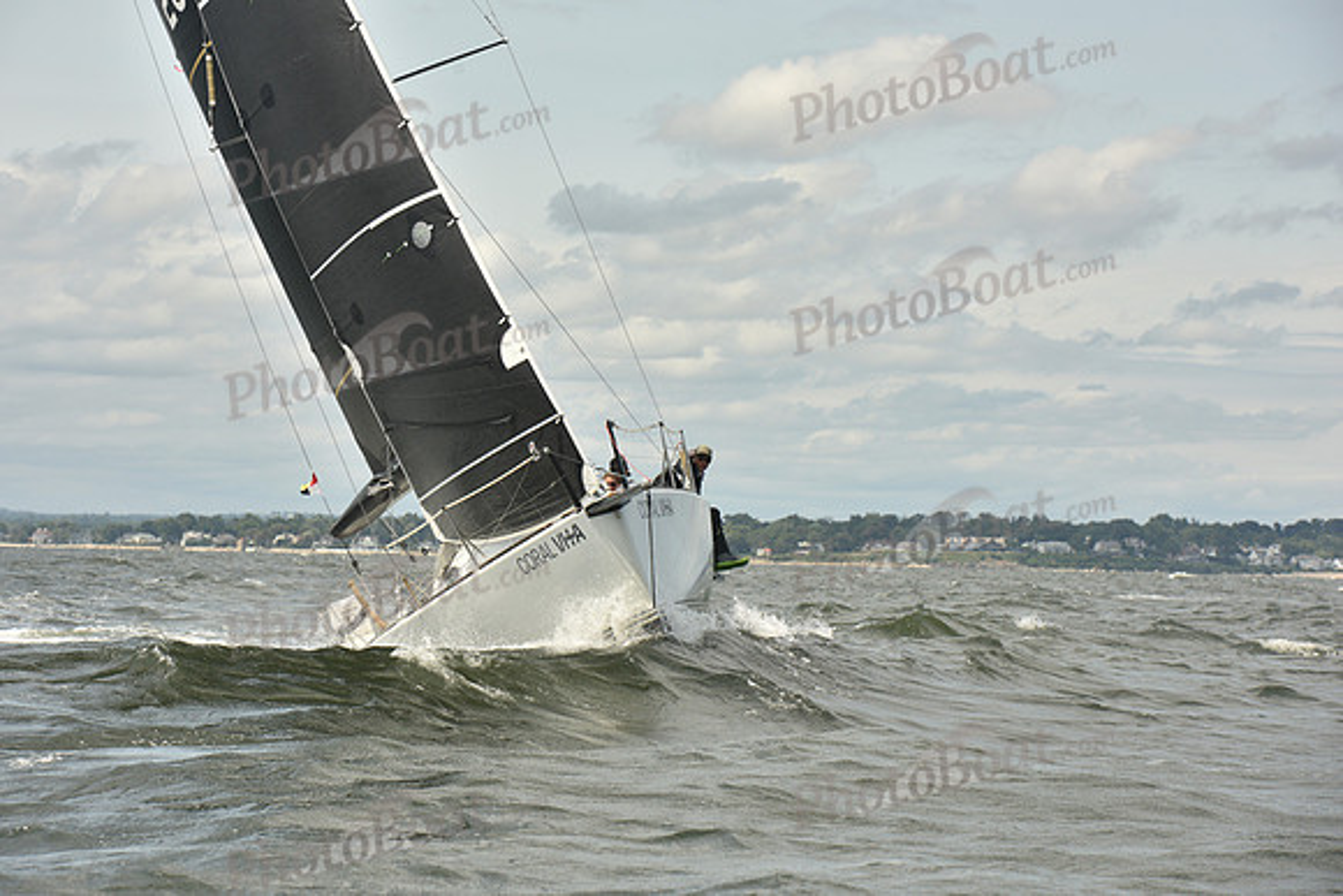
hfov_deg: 15.2
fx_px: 5037
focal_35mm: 135
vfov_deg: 10.2
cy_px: 448
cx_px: 672
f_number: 9
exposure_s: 1/800
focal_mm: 135
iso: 250
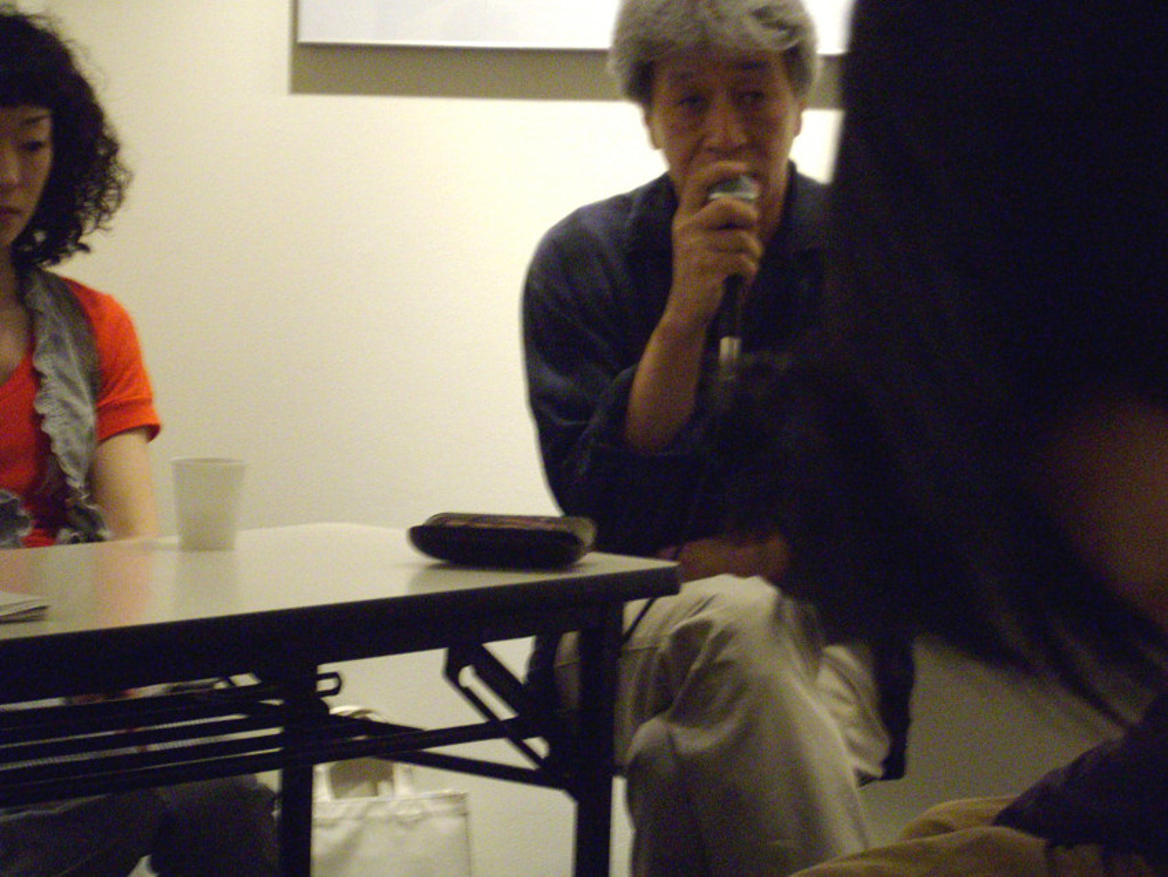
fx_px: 3780
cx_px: 584
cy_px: 438
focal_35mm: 112
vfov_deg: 13.2
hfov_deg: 17.6
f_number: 5.2
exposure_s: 1/13
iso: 400
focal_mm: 18.6
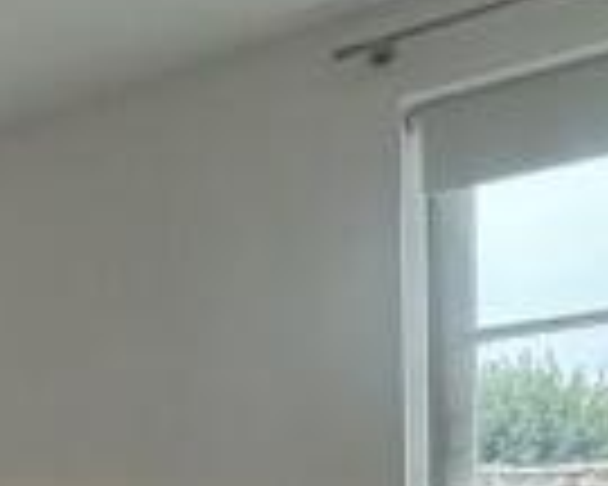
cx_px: -579
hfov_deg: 19.6
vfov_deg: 22.9
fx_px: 1062
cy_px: 632
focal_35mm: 59
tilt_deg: -0.8
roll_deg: +1.1
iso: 250
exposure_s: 1/100
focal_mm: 2.22
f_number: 2.2
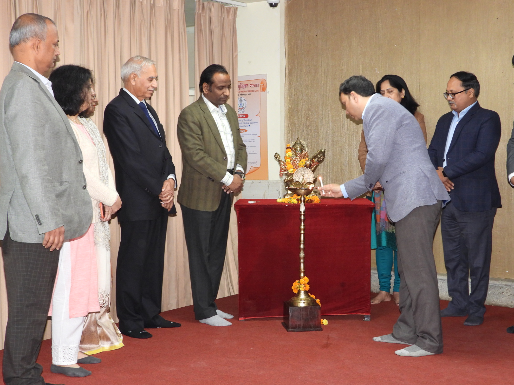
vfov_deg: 27.0
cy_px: 201
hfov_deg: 35.5
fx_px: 802
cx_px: 289
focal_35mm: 54
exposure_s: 1/30
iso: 280
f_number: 3.2
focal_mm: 8.5
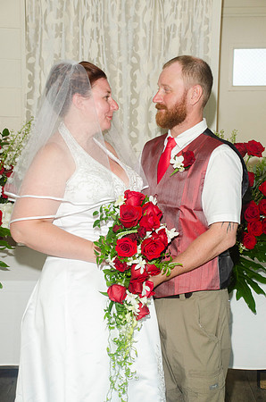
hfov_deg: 20.5
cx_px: 133
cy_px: 201
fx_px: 735
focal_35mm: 66
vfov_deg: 30.6
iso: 400
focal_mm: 44
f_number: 5.6
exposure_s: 1/250
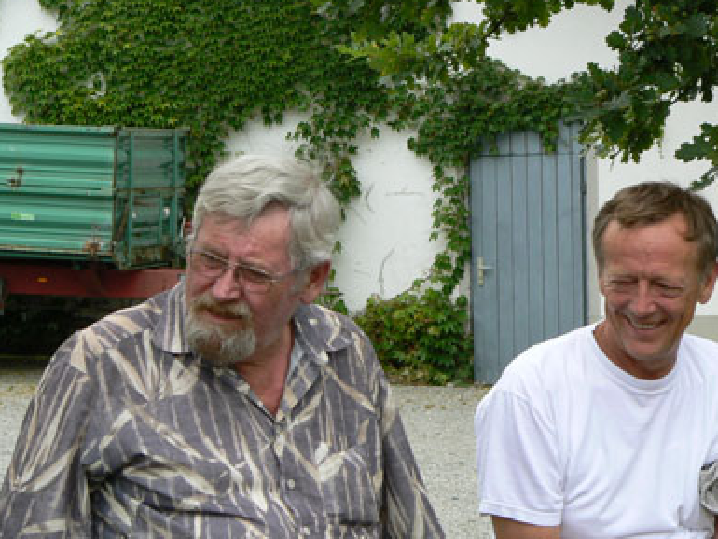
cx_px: 358
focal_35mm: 148
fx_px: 3071
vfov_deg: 10.0
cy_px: 337
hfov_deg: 13.3
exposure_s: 1/200
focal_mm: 19
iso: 80
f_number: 5.6
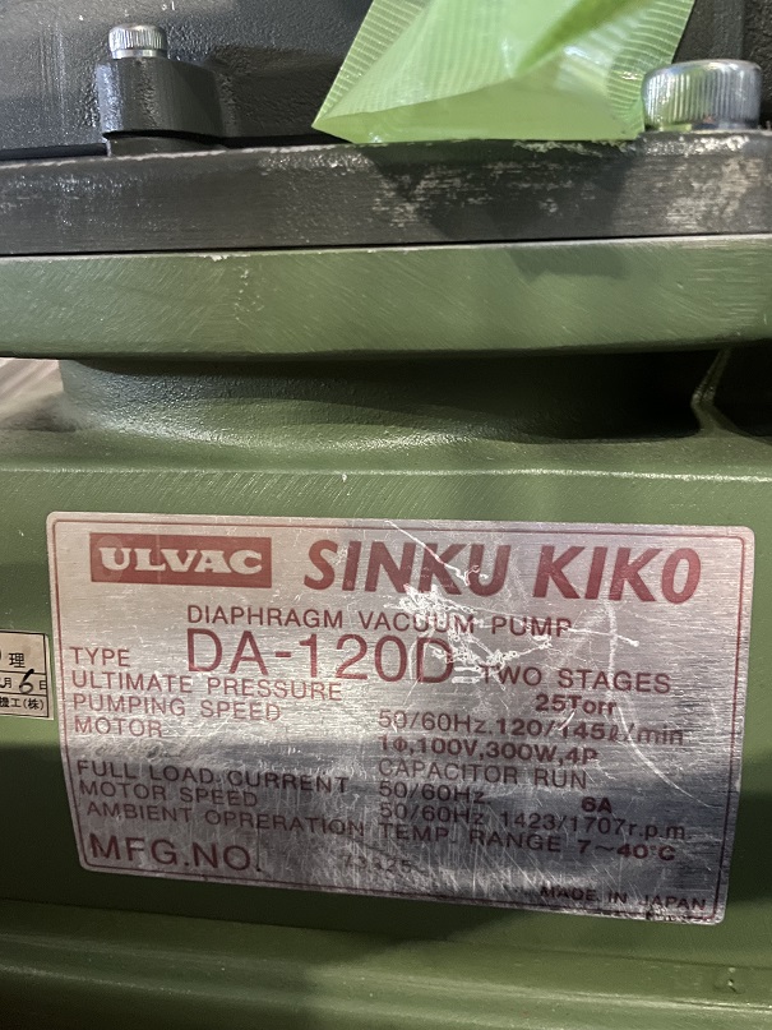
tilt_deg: -20.4
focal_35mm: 26
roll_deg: +3.2
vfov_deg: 67.3
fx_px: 773
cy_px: 515
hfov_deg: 53.1
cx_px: 386
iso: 500
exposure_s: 1/11
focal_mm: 4.2
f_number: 1.6
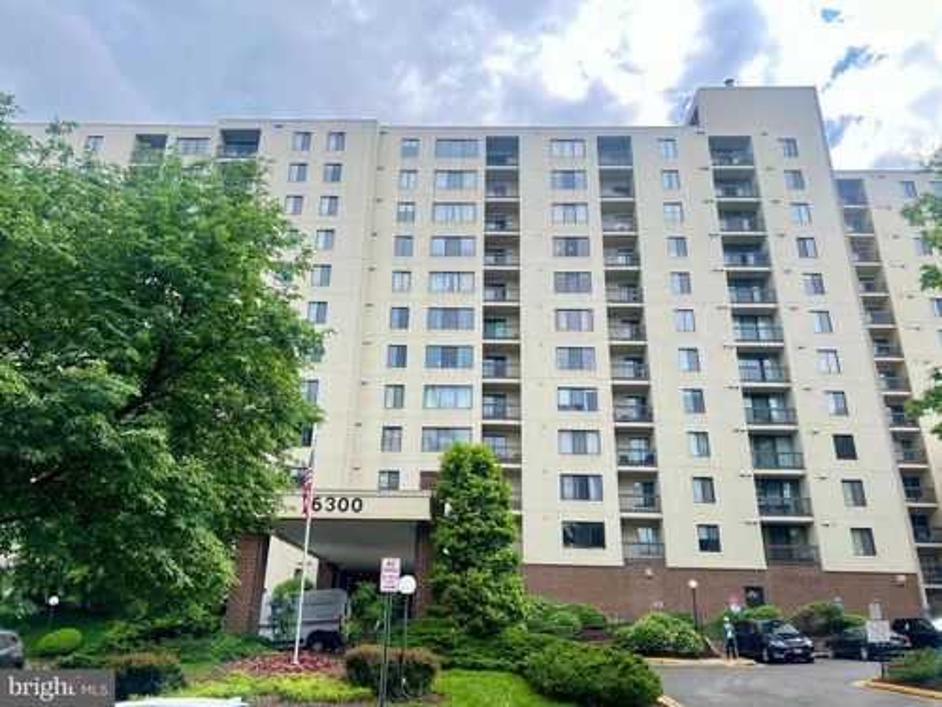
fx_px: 708
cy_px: 354
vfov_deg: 53.1
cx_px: 471
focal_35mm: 26
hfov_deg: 67.3
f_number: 1.5
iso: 50
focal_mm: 5.7
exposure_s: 1/1597
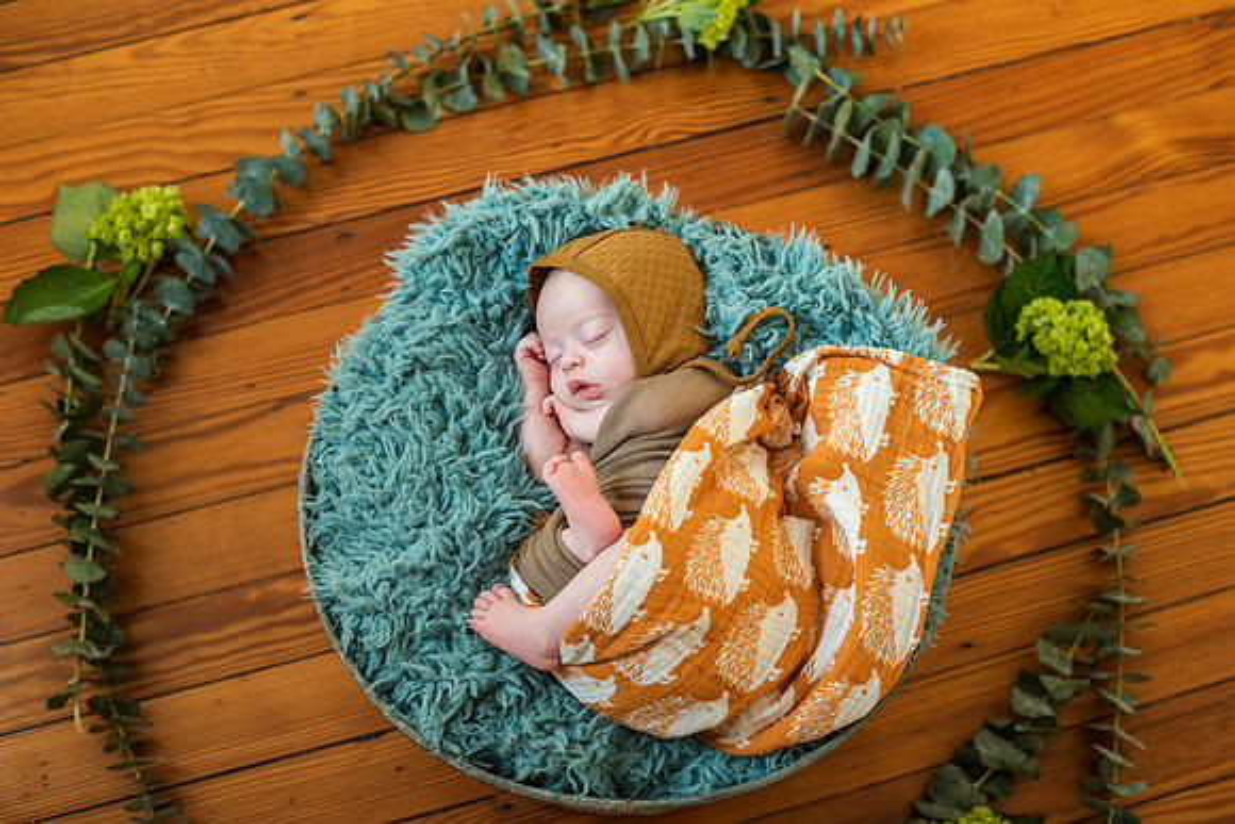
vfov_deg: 25.7
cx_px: 651
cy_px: 400
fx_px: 1808
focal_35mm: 53
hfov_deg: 37.7
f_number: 3.2
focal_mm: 50
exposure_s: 1/250
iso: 800
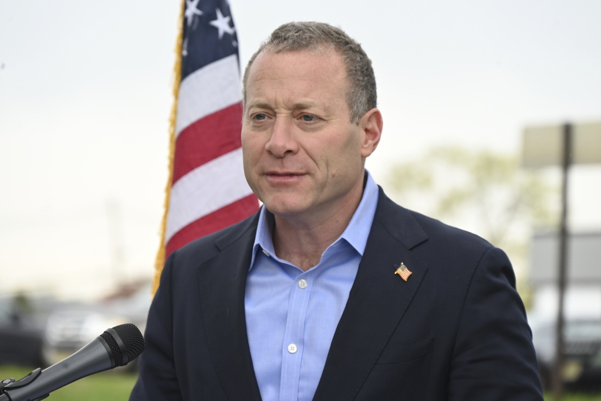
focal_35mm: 155
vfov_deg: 8.9
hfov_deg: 13.2
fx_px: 2589
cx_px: 300
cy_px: 200
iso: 1100
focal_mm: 155
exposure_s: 1/500
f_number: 6.3
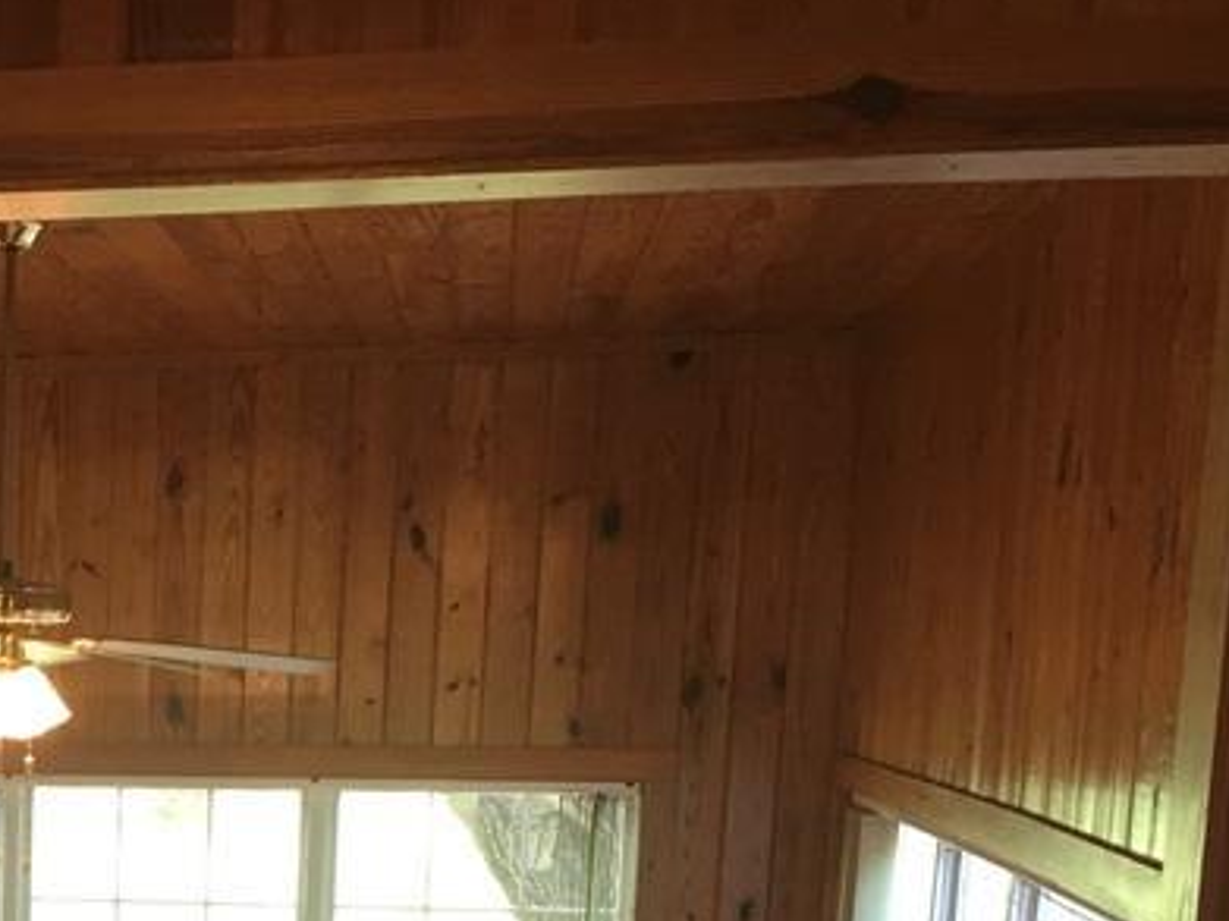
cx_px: -220
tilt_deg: -11.6
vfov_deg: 18.1
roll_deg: -0.8
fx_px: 2697
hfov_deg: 23.6
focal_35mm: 76
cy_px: 1185
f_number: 2.2
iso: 80
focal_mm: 4.15
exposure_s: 1/30
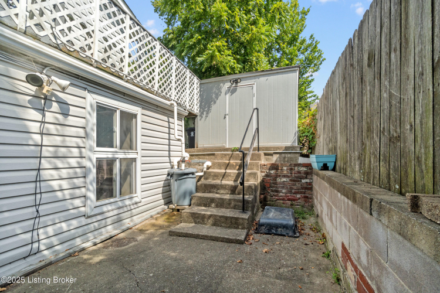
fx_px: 183
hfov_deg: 100.4
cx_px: 220
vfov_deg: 77.3
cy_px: 146
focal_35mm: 15
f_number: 8
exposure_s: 1/400
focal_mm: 10
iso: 400
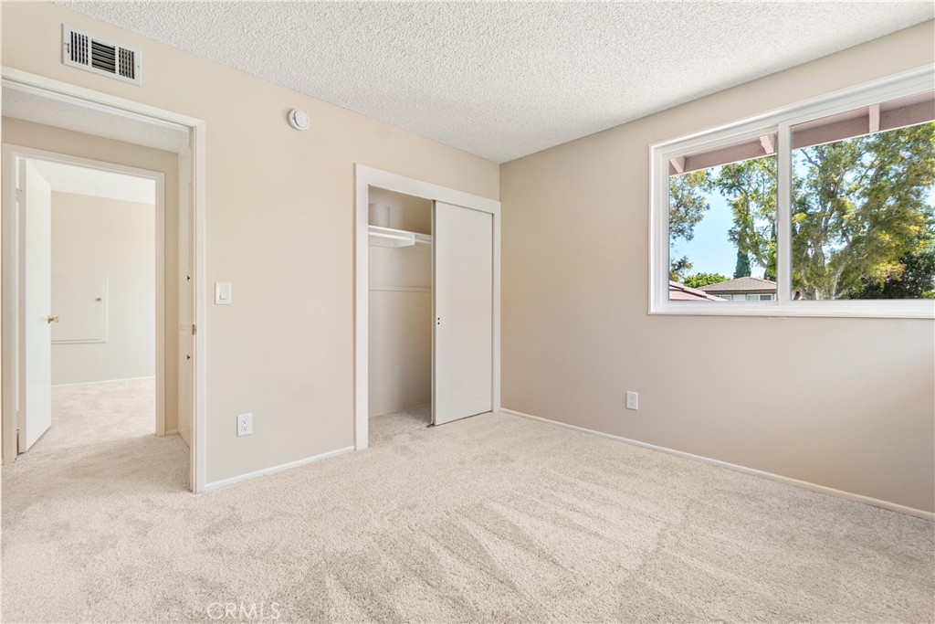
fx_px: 390
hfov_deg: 100.4
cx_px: 468
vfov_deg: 77.3
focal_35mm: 15
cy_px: 312
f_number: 8
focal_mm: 10
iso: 400
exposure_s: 1/15
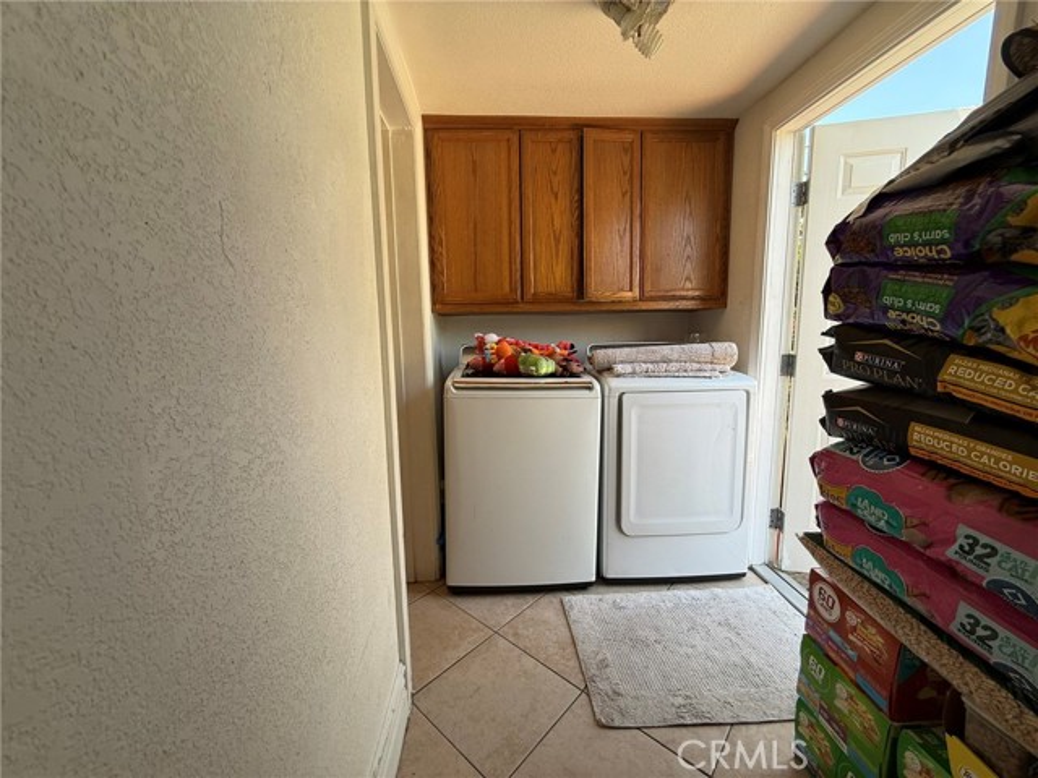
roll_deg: +0.1
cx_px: 519
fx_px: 420
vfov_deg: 85.7
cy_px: 389
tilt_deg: -8.7
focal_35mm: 14
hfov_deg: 102.1
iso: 50
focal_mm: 2.22
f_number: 2.2
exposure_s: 1/120
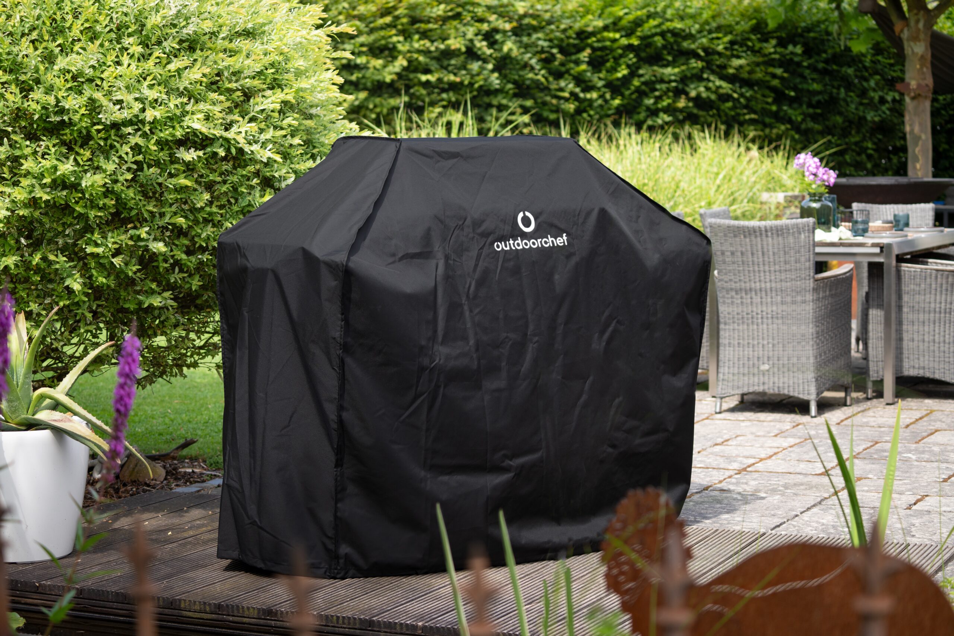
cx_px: 477
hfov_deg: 28.8
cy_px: 318
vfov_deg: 19.5
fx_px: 1855
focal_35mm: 70
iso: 200
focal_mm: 70
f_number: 4
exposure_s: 1/400
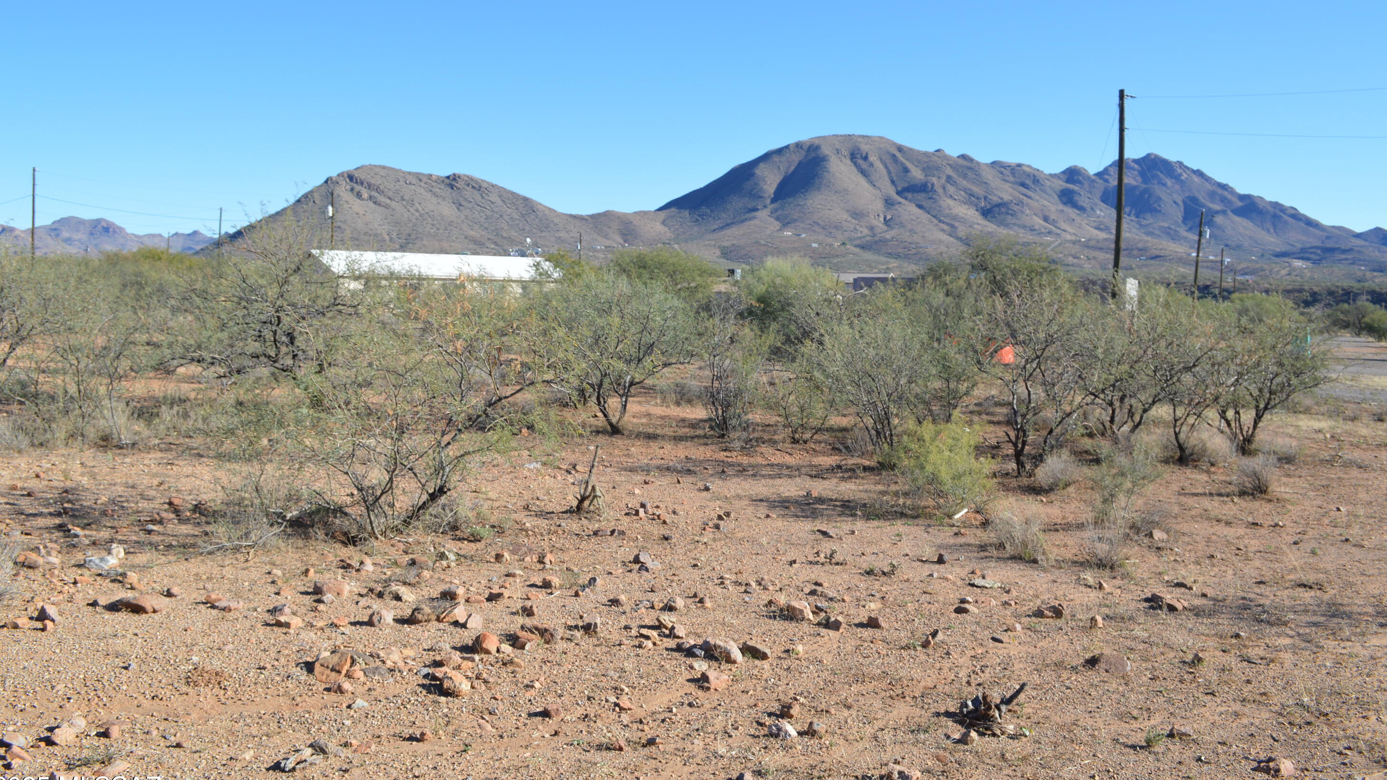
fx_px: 1067
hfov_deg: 66.1
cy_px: 356
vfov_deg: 40.1
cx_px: 682
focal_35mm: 29
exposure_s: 1/200
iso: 100
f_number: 7.1
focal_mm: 18
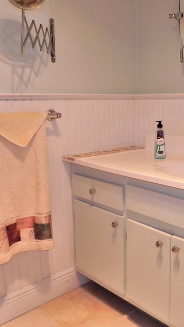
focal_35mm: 38
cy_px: 164
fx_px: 329
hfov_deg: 30.7
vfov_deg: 52.8
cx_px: 136
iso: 160
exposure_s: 1/43.4
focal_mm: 4.6
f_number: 2.8
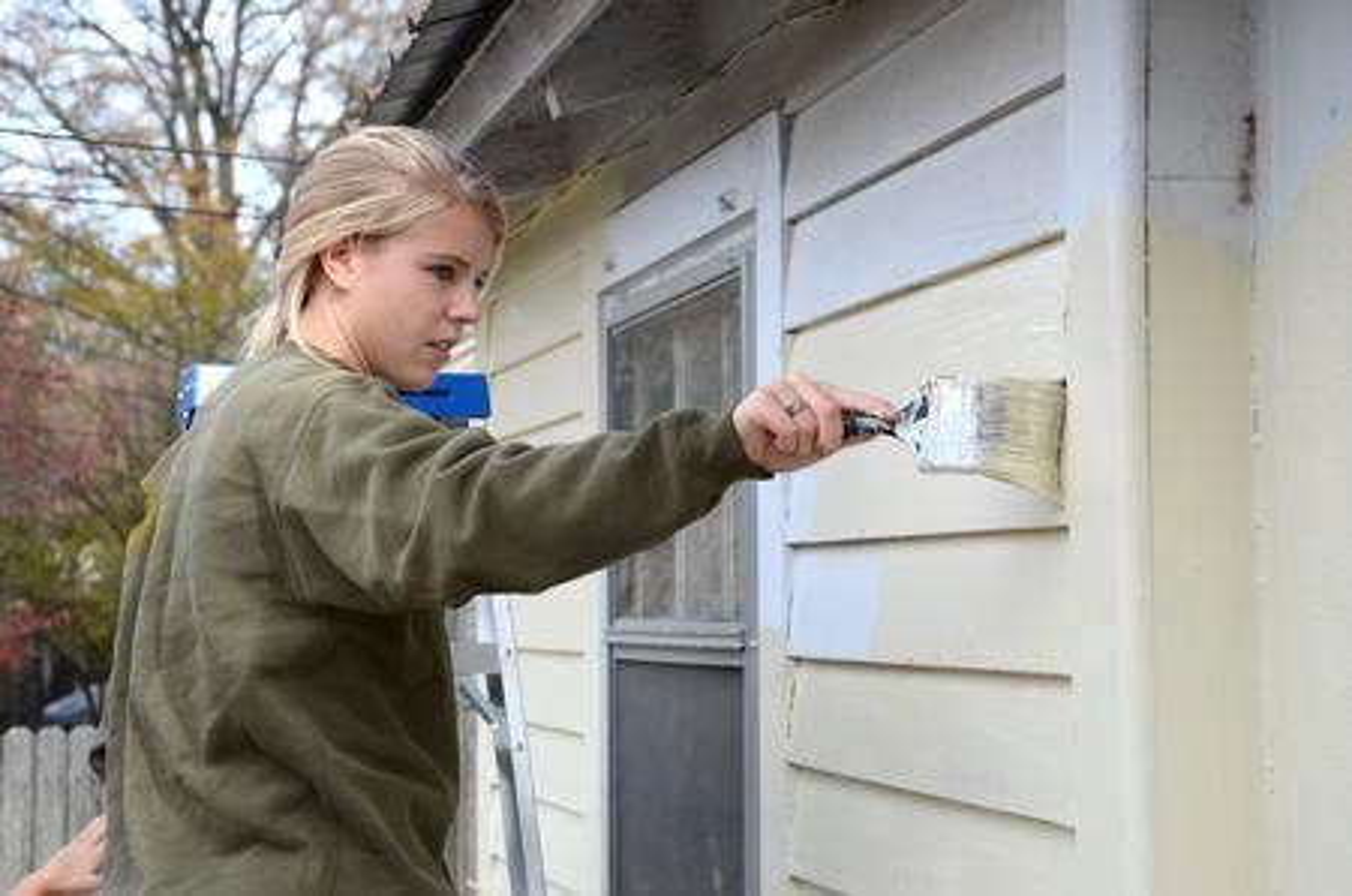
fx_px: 2811
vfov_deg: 18.1
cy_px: 448
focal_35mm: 75
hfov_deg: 27.0
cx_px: 676
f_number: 6.3
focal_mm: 50
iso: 100
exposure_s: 1/200
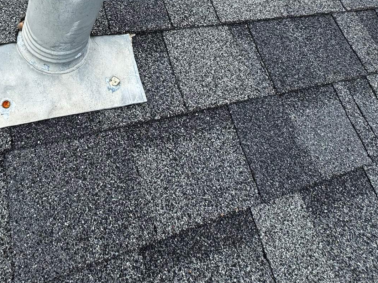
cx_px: 83
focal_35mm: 27
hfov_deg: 60.8
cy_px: 19
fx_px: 295
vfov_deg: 45.6
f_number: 2.2
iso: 40
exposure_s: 1/587
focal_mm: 2.22
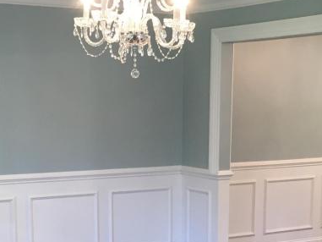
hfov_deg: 25.0
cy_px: 247
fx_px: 726
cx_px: 148
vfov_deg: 18.4
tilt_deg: -11.6
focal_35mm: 78
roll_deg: -0.2
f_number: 2.2
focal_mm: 4.15
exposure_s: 1/30
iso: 40
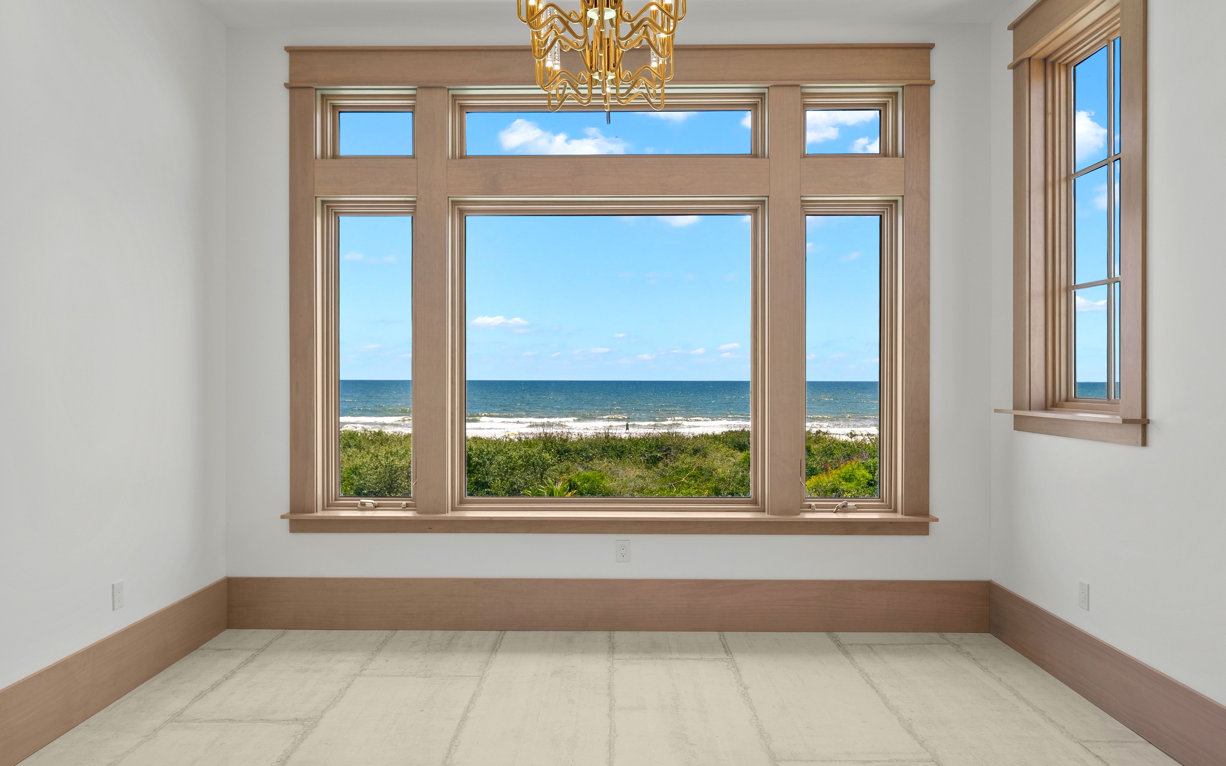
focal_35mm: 24
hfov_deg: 74.8
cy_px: 410
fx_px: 802
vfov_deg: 51.0
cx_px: 620
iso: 200
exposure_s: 1/15
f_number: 7.1
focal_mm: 23
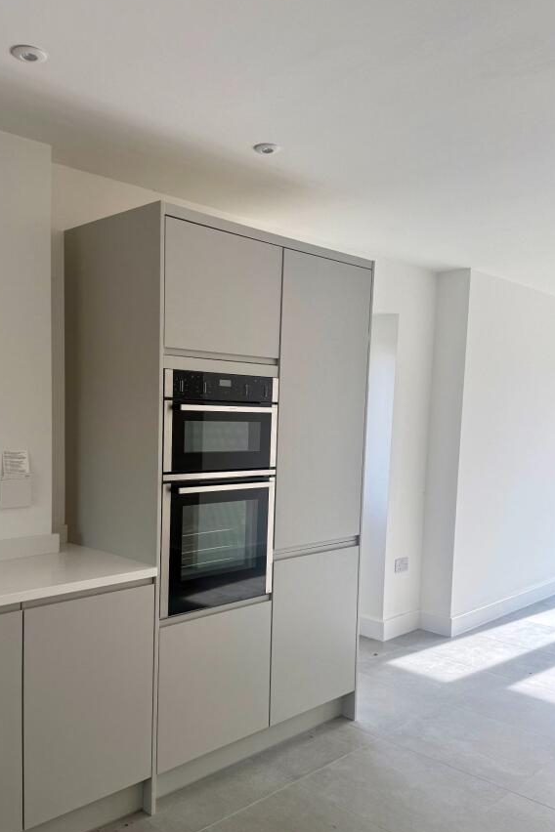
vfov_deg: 61.6
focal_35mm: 30
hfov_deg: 43.2
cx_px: 206
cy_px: 485
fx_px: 694
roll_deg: +0.2
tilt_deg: -3.8
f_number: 1.78
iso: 64
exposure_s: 1/268
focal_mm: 6.76
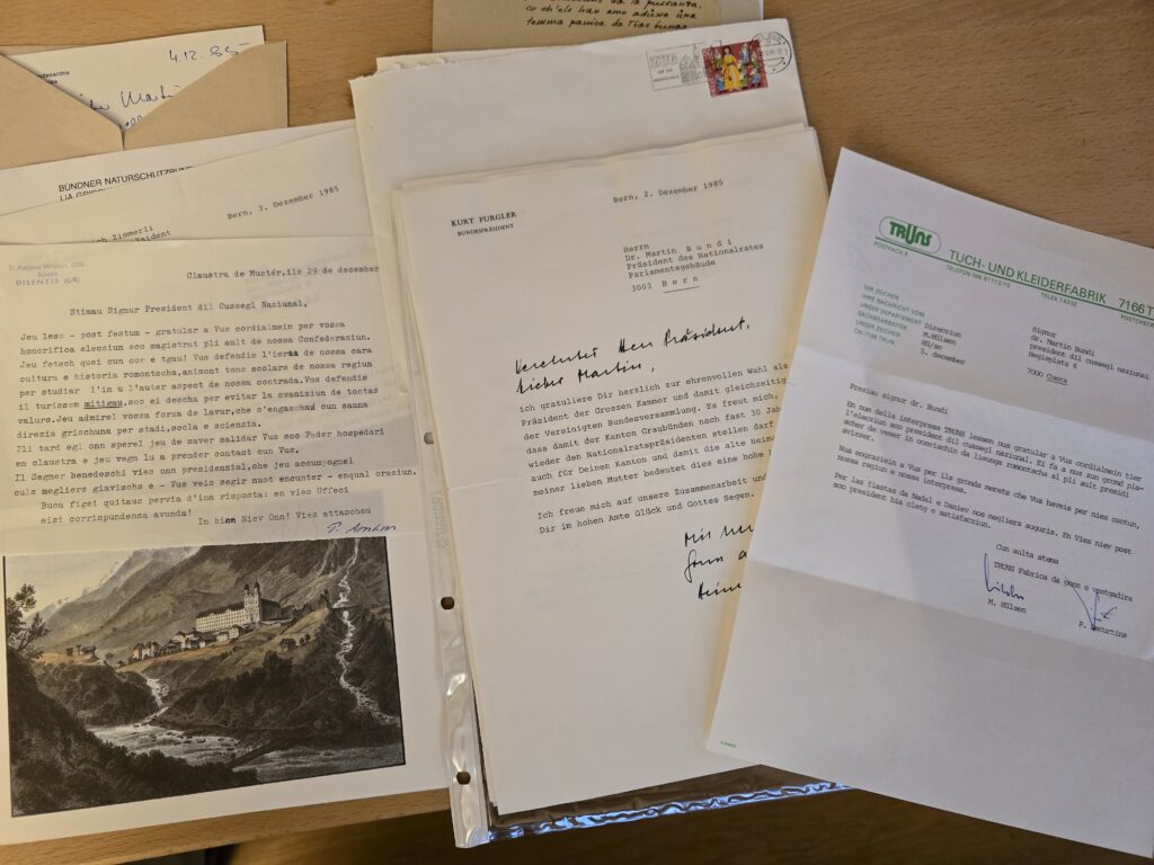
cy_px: 432
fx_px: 767
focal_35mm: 23
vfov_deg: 58.9
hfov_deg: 73.9
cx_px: 577
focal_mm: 6.3
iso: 1000
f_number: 1.7
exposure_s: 1/120
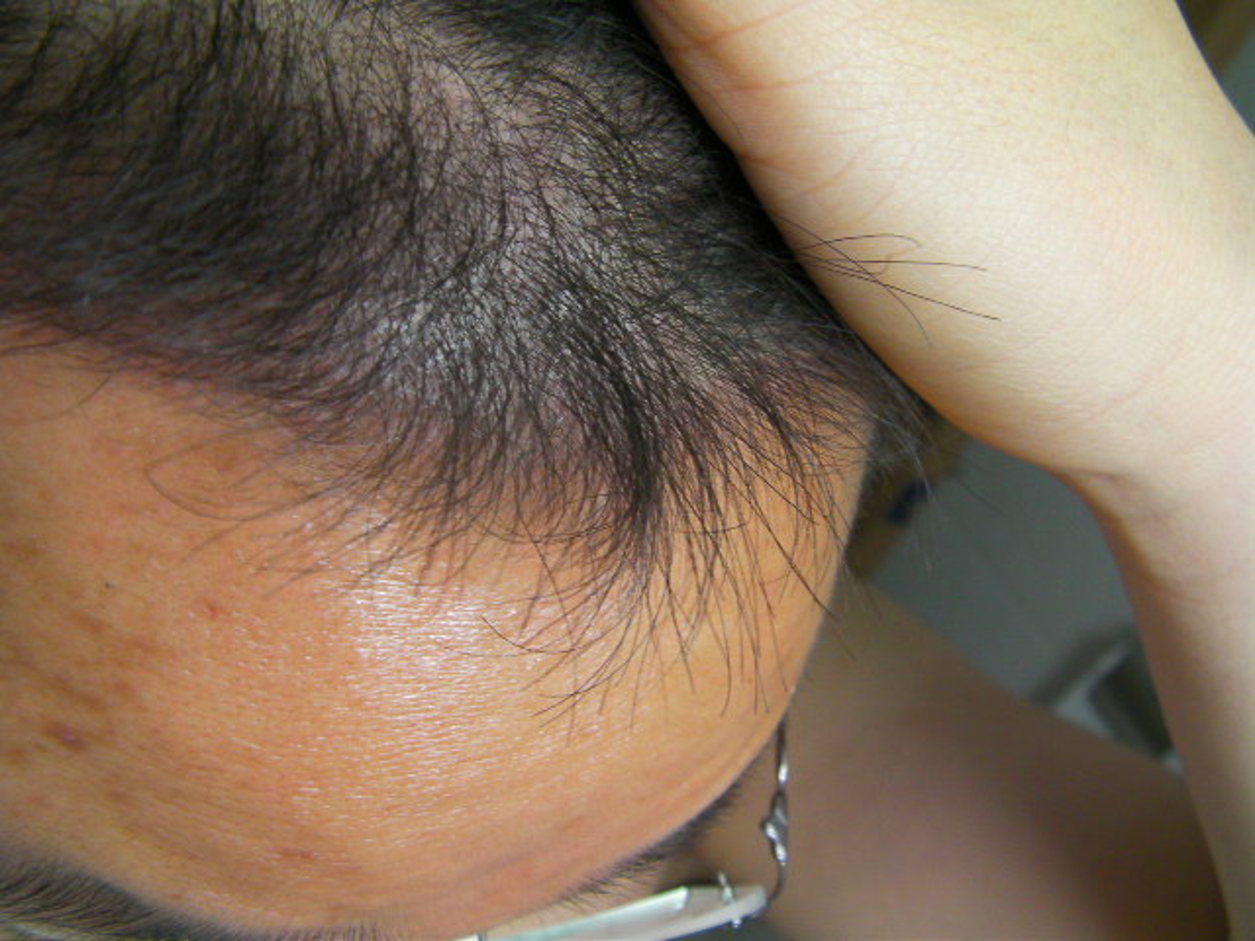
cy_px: 470
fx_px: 1378
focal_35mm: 38
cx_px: 628
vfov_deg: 37.7
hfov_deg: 49.0
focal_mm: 6.8
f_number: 3.5
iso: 149
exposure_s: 1/30
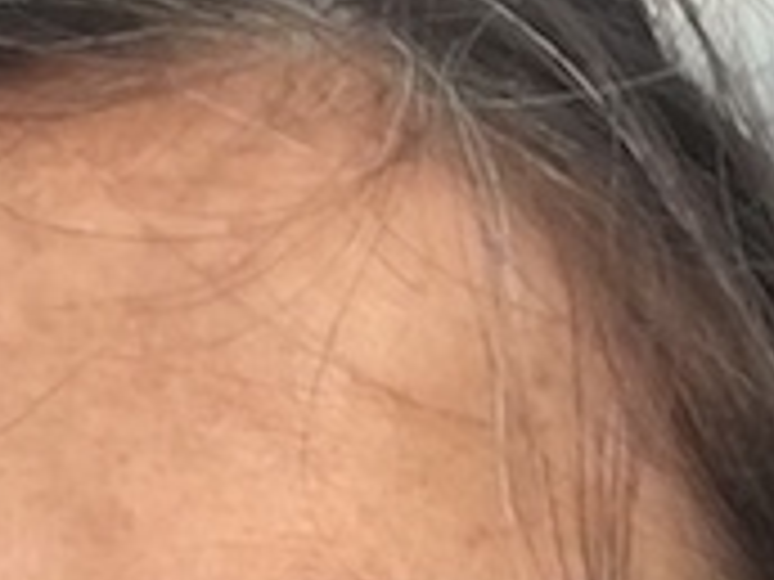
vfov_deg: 6.8
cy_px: 746
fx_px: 4830
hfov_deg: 9.2
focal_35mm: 216
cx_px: 279
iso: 32
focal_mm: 2.65
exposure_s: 1/993
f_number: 2.2
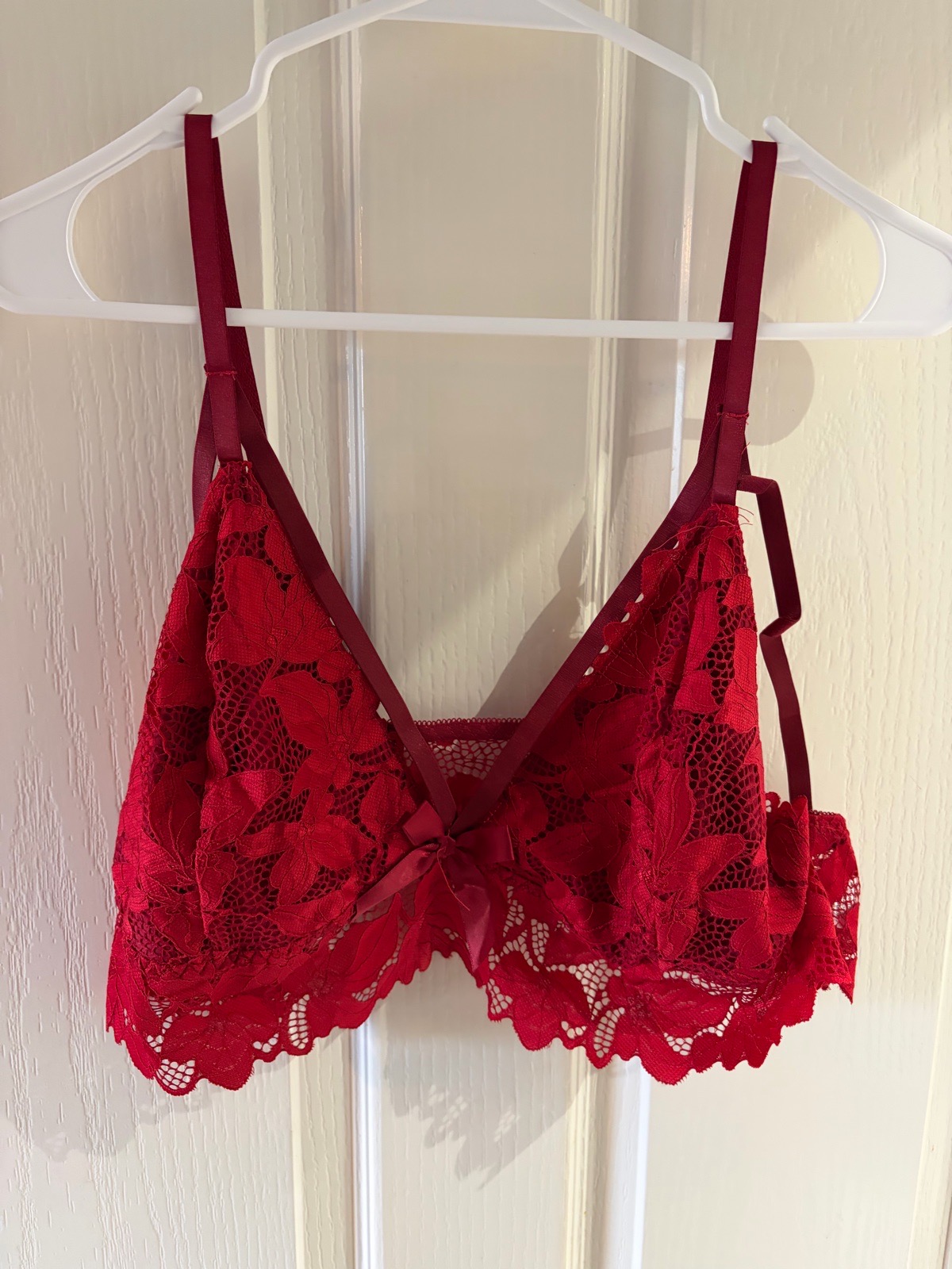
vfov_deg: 67.3
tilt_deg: -11.5
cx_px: 476
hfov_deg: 53.1
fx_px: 953
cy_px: 634
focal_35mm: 26
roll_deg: -0.6
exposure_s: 1/50
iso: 320
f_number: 1.6
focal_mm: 5.96
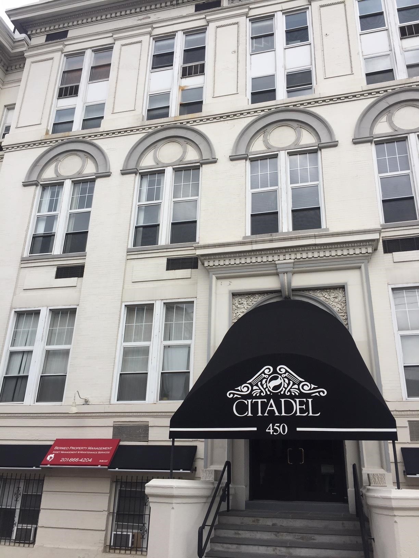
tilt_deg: +25.0
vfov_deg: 61.7
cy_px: 279
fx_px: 468
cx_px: 210
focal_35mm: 29
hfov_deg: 48.2
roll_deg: -1.4
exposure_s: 1/565
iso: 32
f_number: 2.2
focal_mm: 4.15
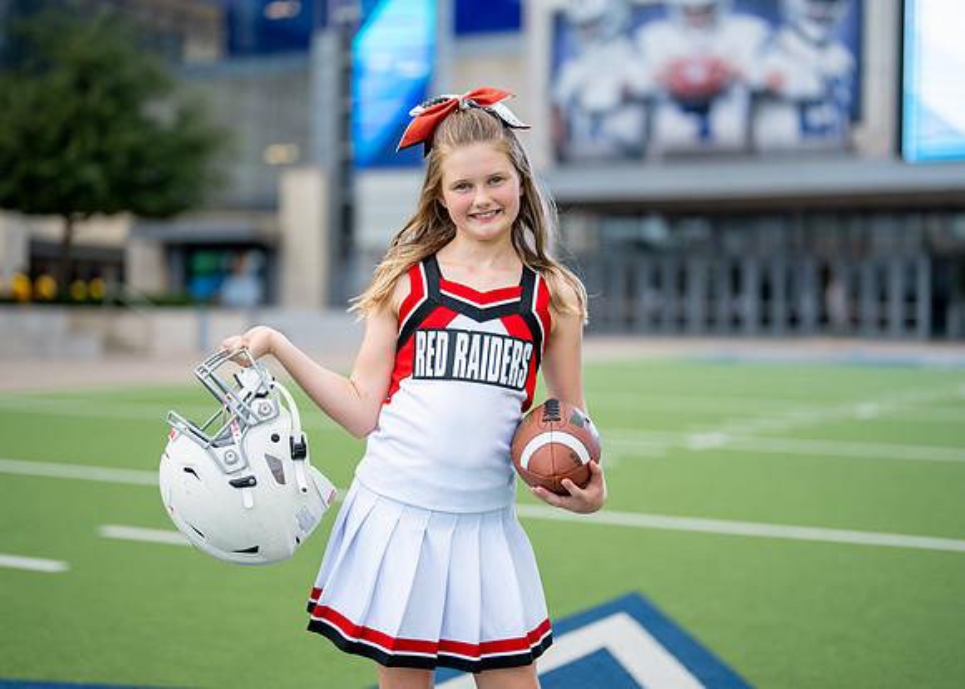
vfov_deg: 24.0
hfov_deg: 33.2
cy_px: 308
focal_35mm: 59
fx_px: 1621
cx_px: 467
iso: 160
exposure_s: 1/1600
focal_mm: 50
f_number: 1.2
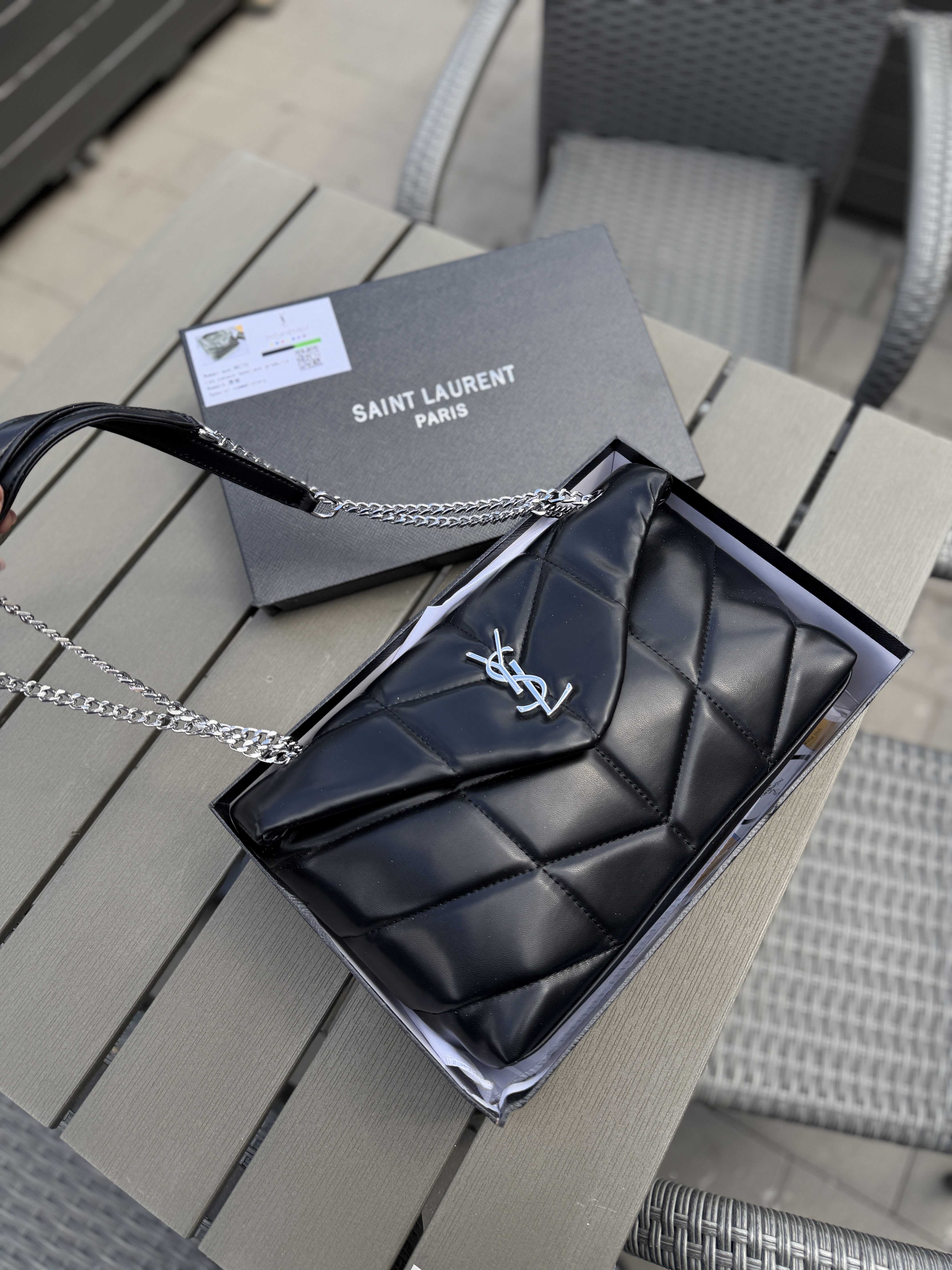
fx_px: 880
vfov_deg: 71.6
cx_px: 476
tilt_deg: -65.2
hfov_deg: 56.8
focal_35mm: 24
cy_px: 635
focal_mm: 6.76
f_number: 1.78
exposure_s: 1/1689
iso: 100
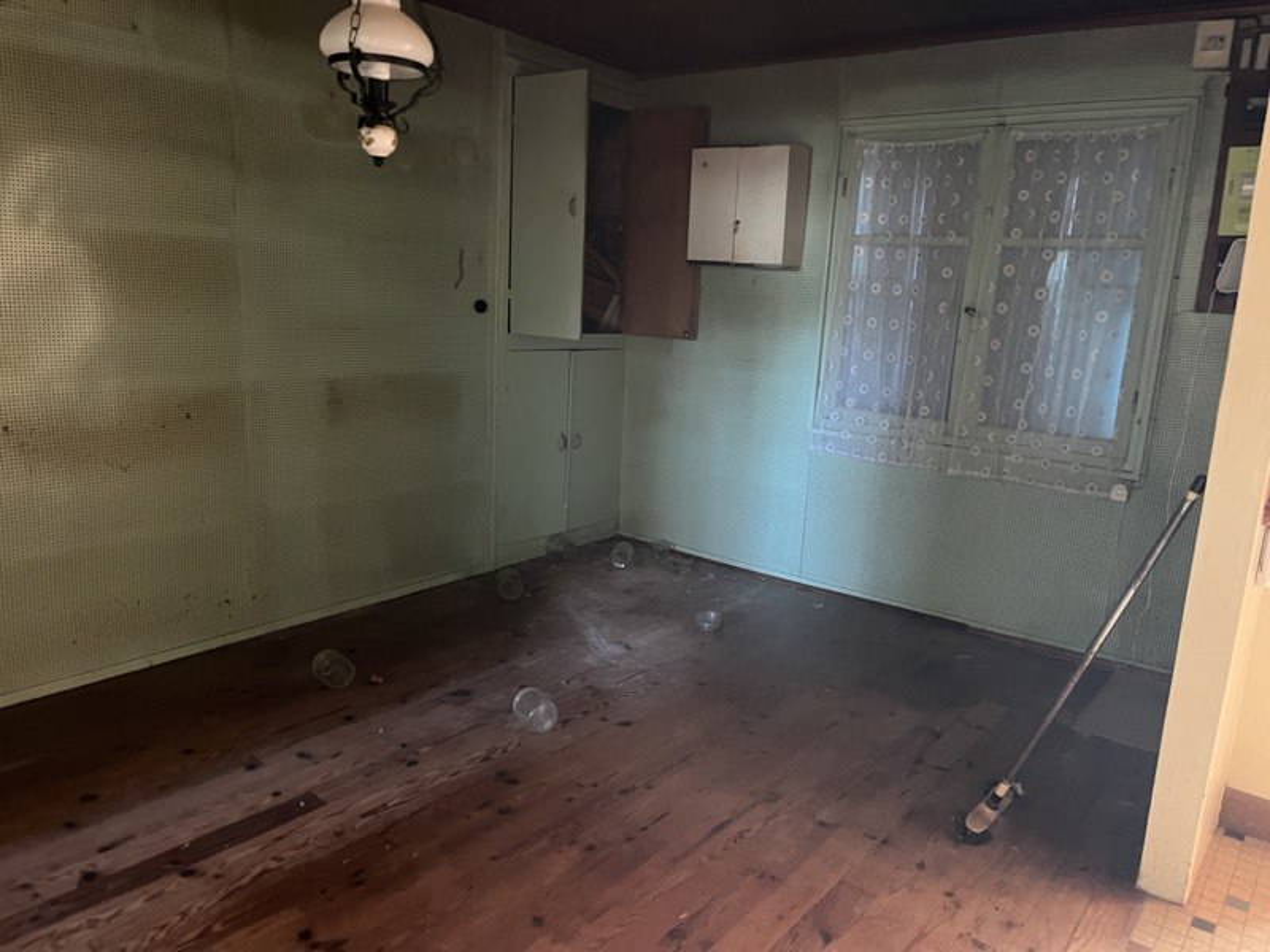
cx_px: 635
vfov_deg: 53.1
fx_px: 954
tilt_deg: -14.2
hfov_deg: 67.3
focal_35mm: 26
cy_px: 476
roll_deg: -3.5
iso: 800
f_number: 1.6
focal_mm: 5.1
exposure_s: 1/30
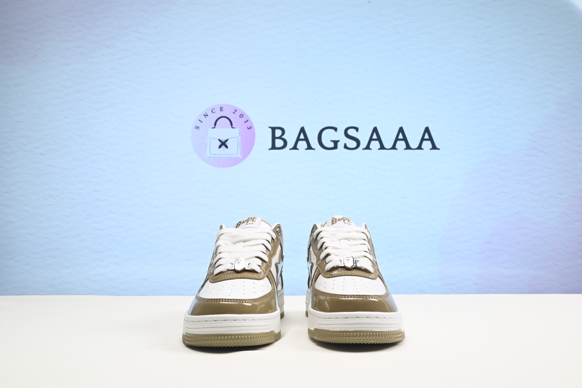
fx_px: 598
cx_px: 291
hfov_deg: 51.9
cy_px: 194
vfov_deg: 36.0
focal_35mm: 37
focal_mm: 37
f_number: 16
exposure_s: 1/2.5
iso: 100
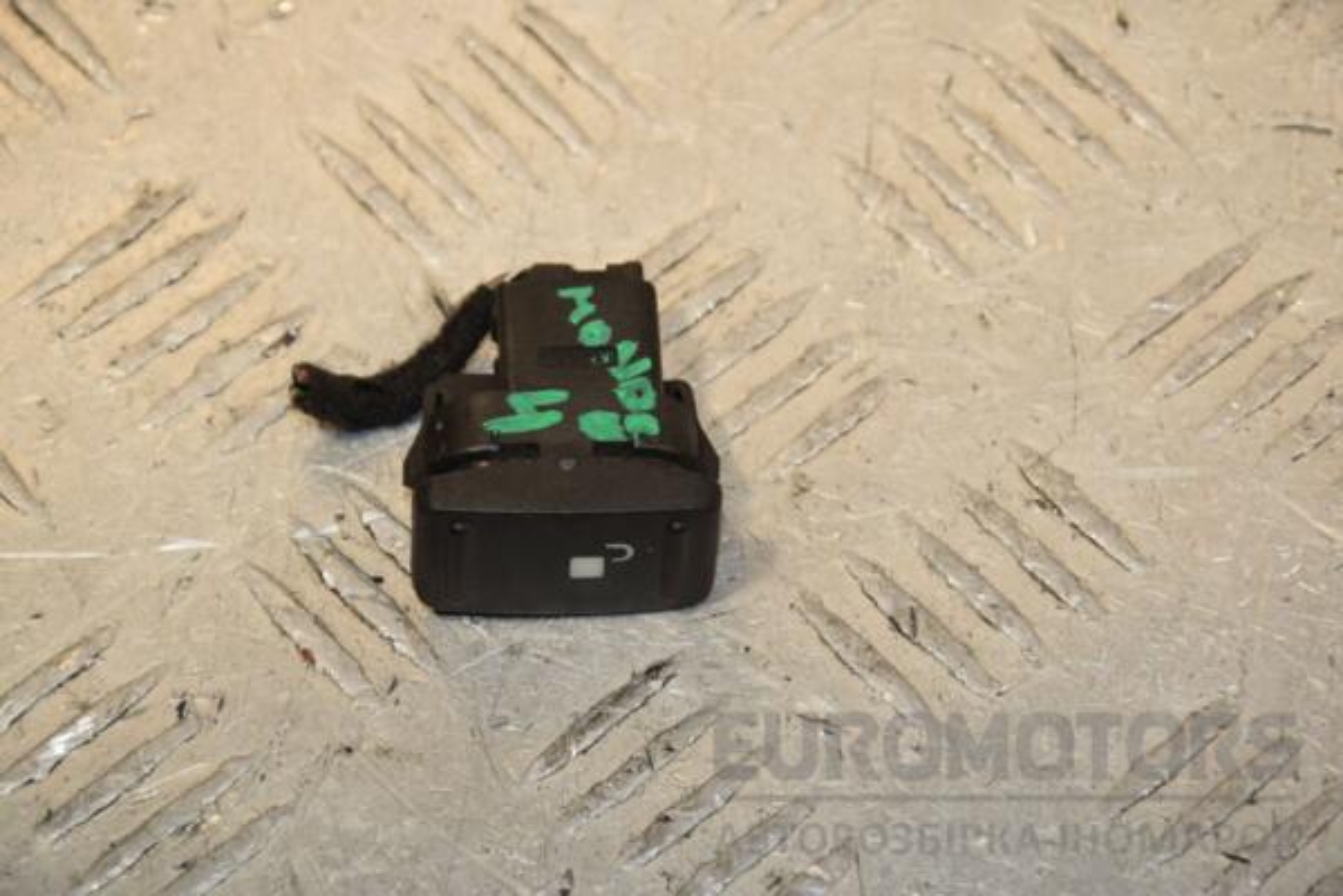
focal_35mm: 158
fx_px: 5875
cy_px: 448
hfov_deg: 13.0
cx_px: 672
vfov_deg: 8.7
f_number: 8
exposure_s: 1/200
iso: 800
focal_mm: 105
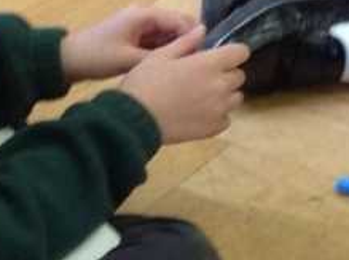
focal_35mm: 246
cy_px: -277
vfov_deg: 5.9
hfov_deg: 7.4
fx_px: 2473
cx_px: 945
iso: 50
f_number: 2.4
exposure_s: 1/20
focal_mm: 4.28
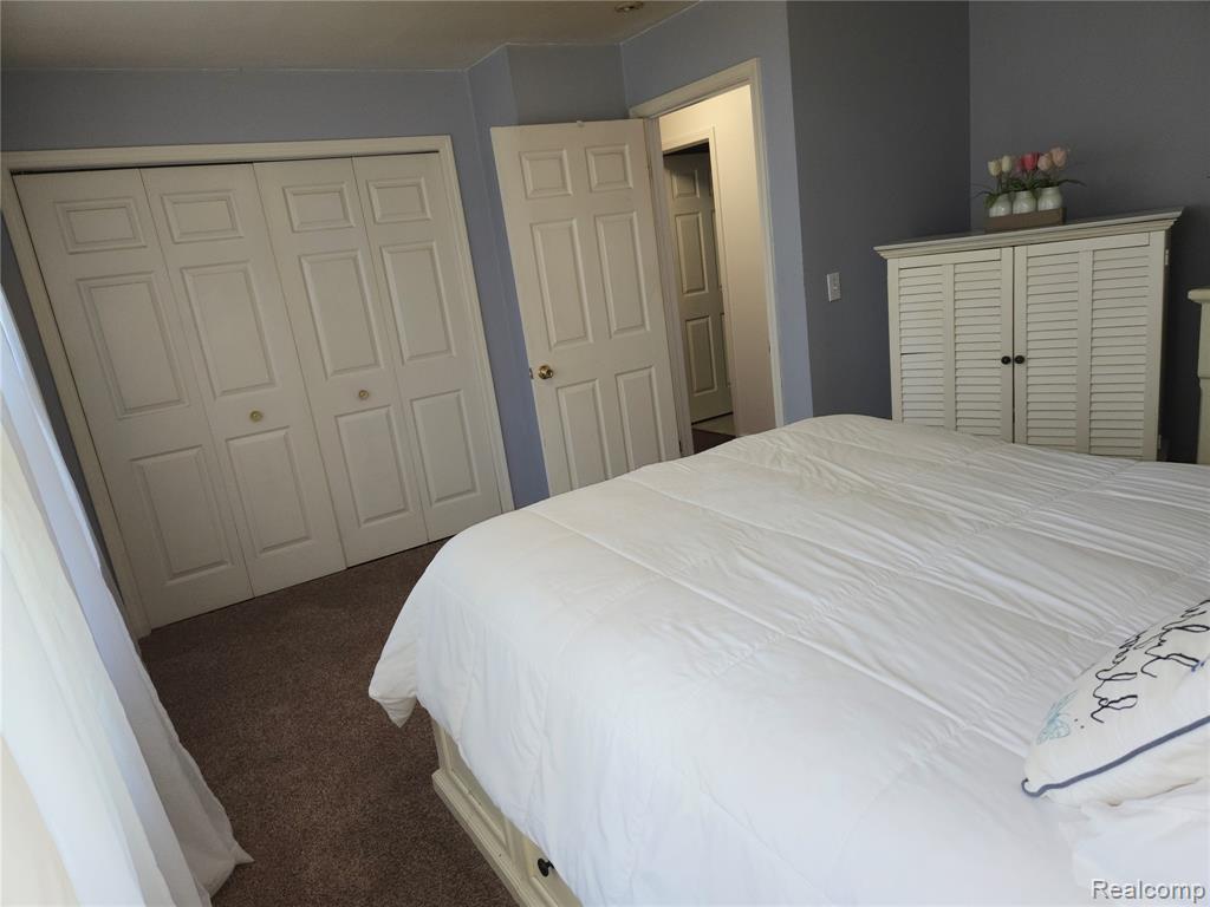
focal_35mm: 23
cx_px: 605
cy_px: 454
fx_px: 804
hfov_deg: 73.9
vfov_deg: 58.9
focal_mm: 5.4
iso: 100
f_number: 1.8
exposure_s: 1/60
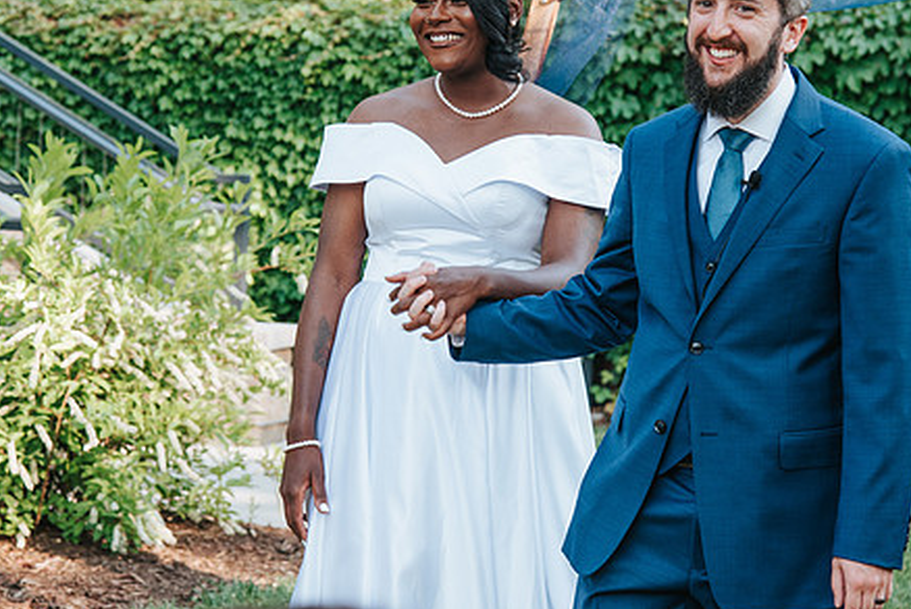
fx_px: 3116
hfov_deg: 16.6
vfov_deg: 11.1
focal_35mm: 123
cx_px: 473
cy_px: 146
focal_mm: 78
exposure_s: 1/320
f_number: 4.5
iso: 400
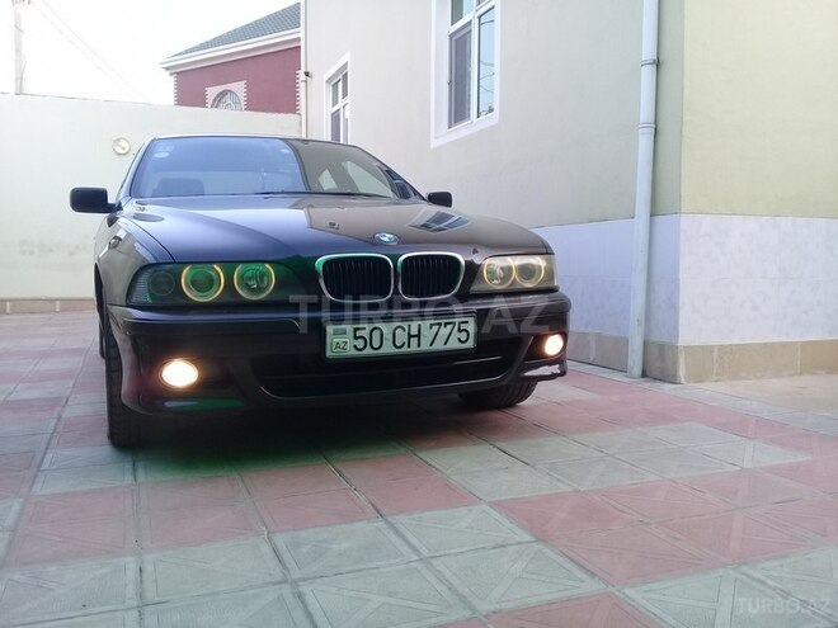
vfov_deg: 45.4
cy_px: 314
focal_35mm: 31
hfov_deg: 58.4
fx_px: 750
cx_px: 419
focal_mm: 3.3
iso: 50
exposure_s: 1/100
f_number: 2.2
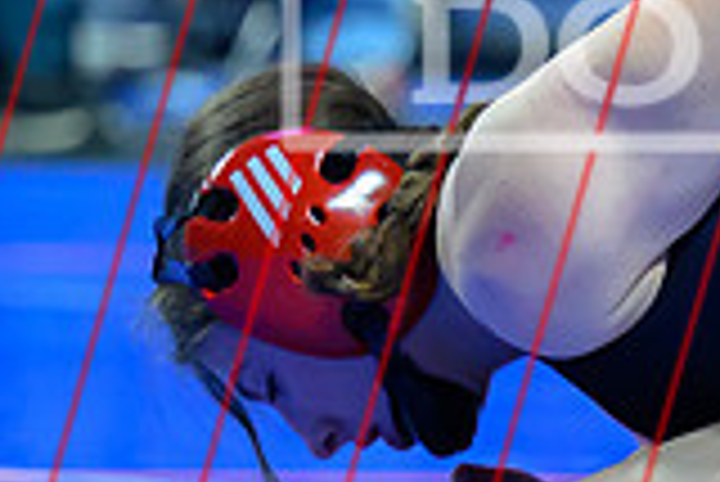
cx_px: 1067
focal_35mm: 735
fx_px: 14713
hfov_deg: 2.8
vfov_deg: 1.9
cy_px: 258
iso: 4000
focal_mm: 145
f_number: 2.8
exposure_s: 1/800
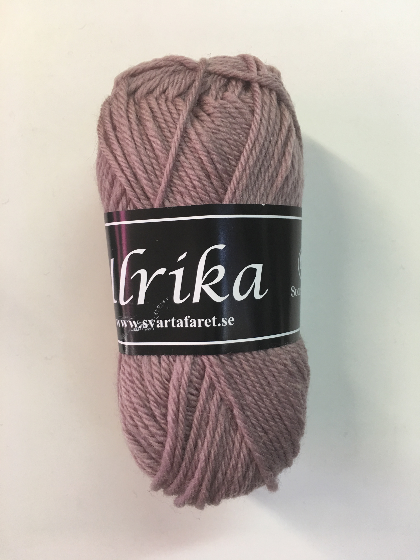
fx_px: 469
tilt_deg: -12.0
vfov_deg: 61.7
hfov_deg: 48.2
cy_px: 280
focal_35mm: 29
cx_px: 210
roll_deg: -0.3
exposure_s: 1/17
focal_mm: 4.15
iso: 32
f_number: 2.2
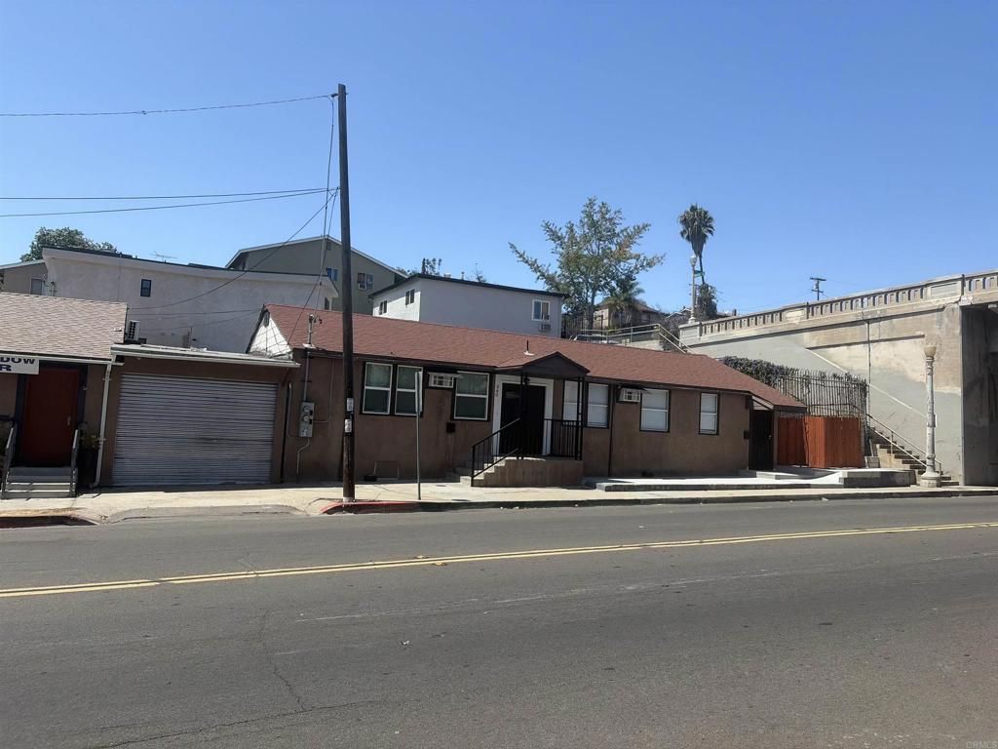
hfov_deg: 67.3
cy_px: 374
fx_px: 750
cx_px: 499
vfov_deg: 53.1
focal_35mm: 26
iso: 50
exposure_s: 1/4065
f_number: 1.6
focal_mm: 5.96
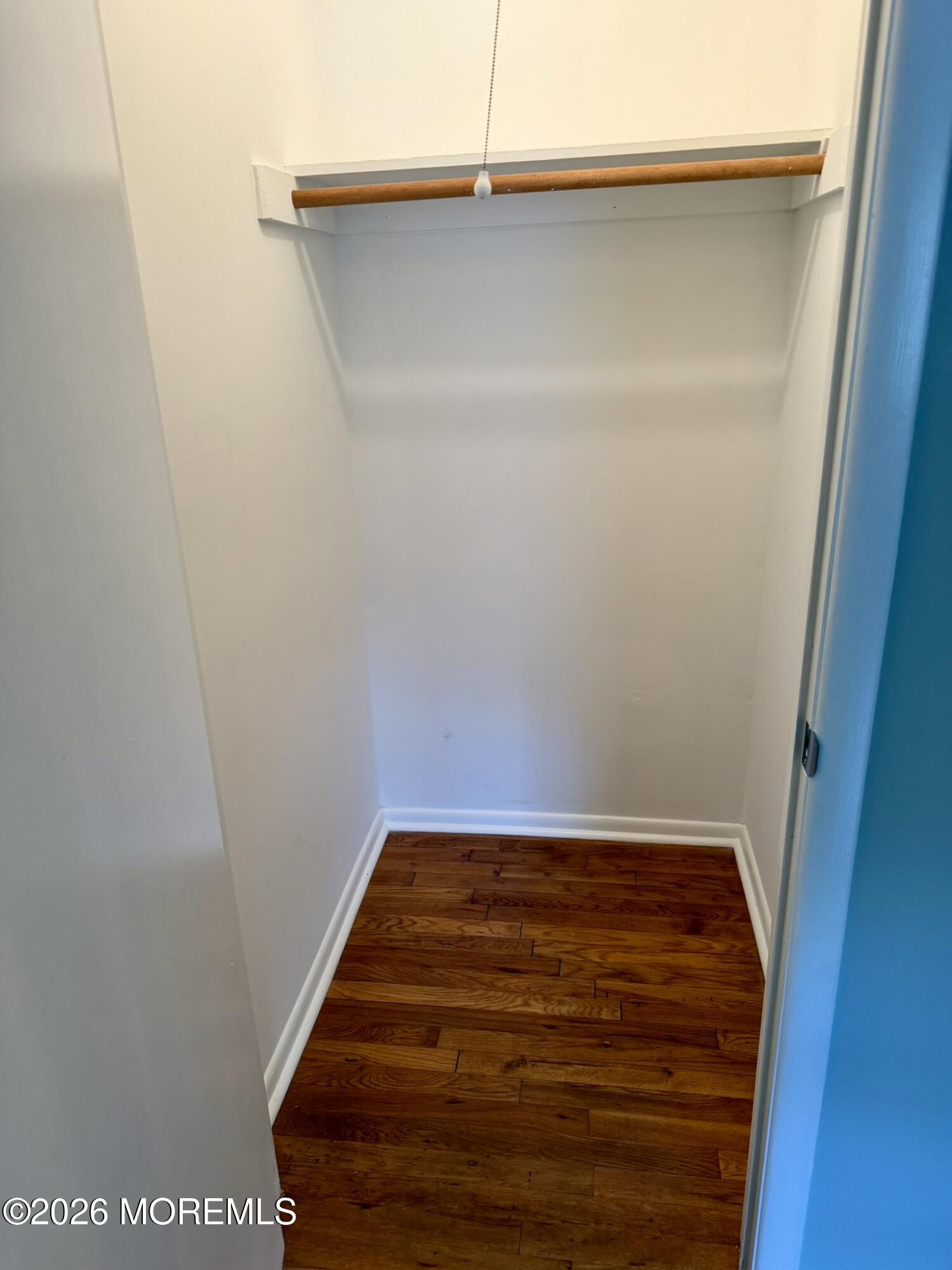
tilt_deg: -20.9
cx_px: 476
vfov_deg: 71.6
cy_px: 635
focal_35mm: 24
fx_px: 880
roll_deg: +2.1
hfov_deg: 56.8
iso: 200
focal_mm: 6.76
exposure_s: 1/120
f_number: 1.78
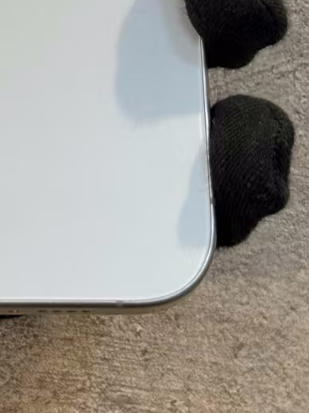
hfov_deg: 9.9
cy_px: -162
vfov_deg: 12.8
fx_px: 1762
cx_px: -37
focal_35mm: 148
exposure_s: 1/50
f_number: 1.78
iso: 125
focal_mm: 6.76
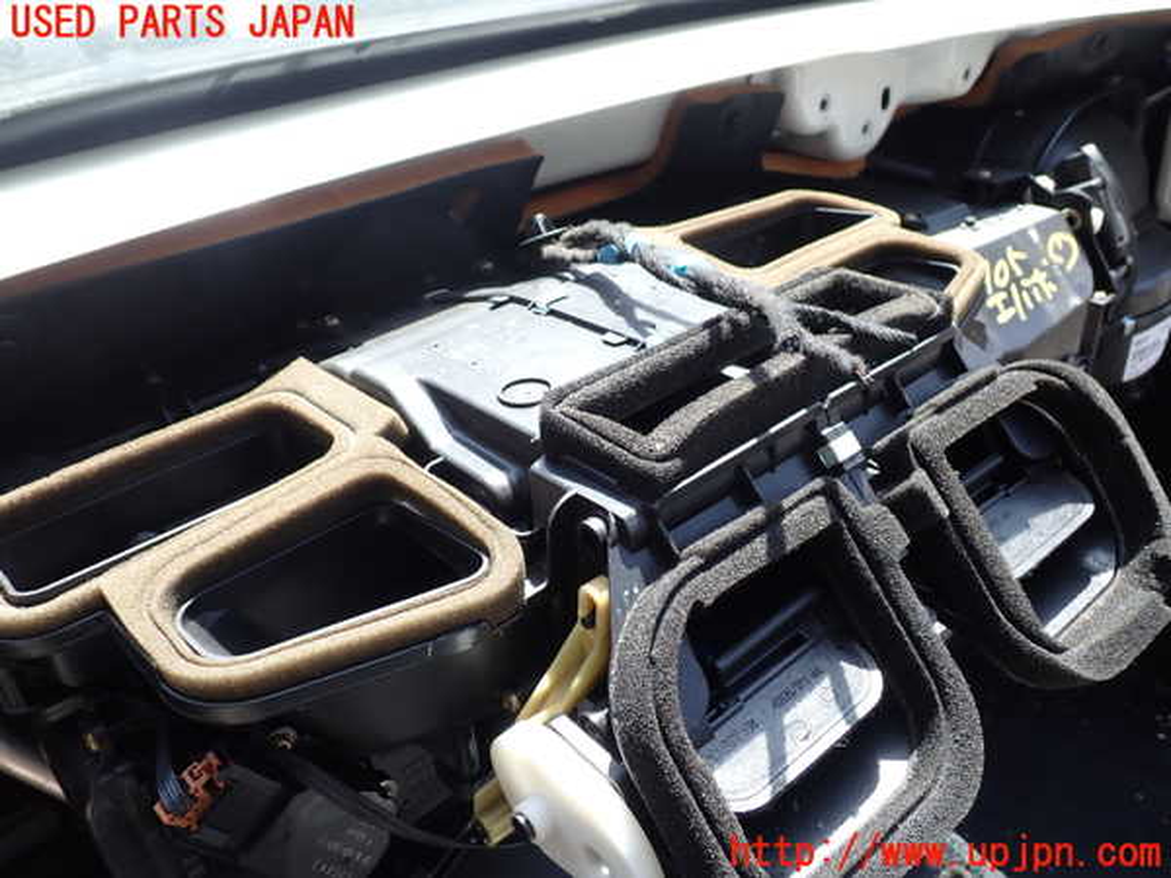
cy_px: 439
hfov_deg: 60.0
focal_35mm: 30
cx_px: 586
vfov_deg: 46.8
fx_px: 1015
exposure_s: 1/160
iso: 100
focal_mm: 5.4
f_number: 3.2
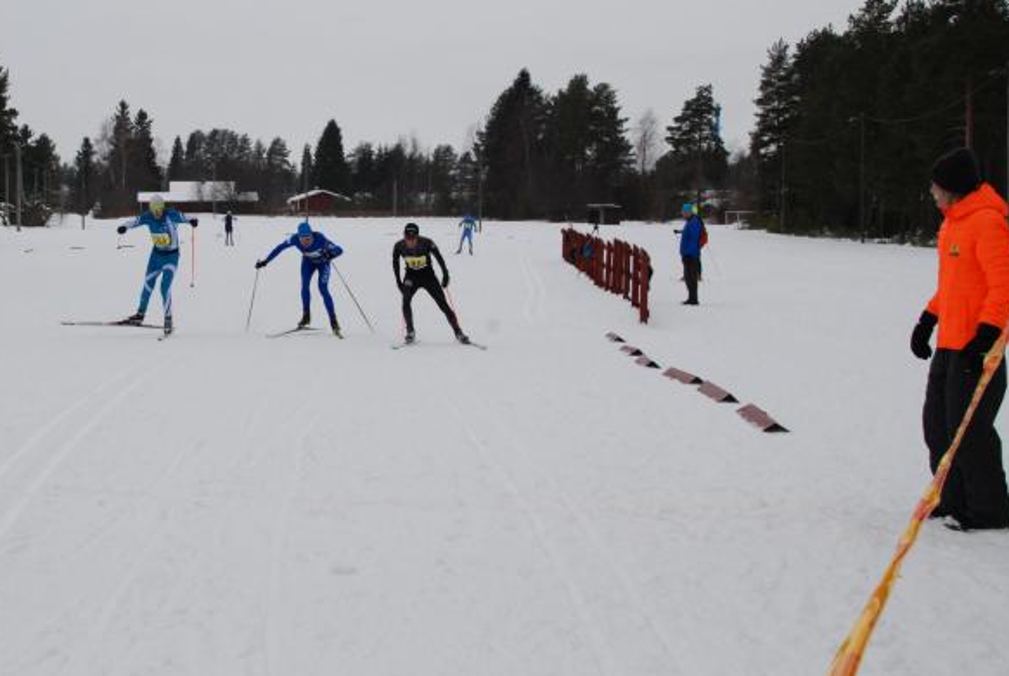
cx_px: 324
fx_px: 1676
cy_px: 265
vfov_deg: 22.8
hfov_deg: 33.2
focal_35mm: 60
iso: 800
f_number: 13
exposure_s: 1/640
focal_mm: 29
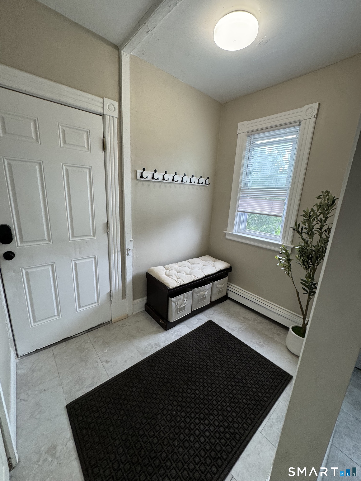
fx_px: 195
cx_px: 180
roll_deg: -1.1
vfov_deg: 102.1
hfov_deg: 85.7
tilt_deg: -15.7
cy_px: 240
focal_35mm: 14
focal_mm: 2.22
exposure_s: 1/120
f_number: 2.2
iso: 125
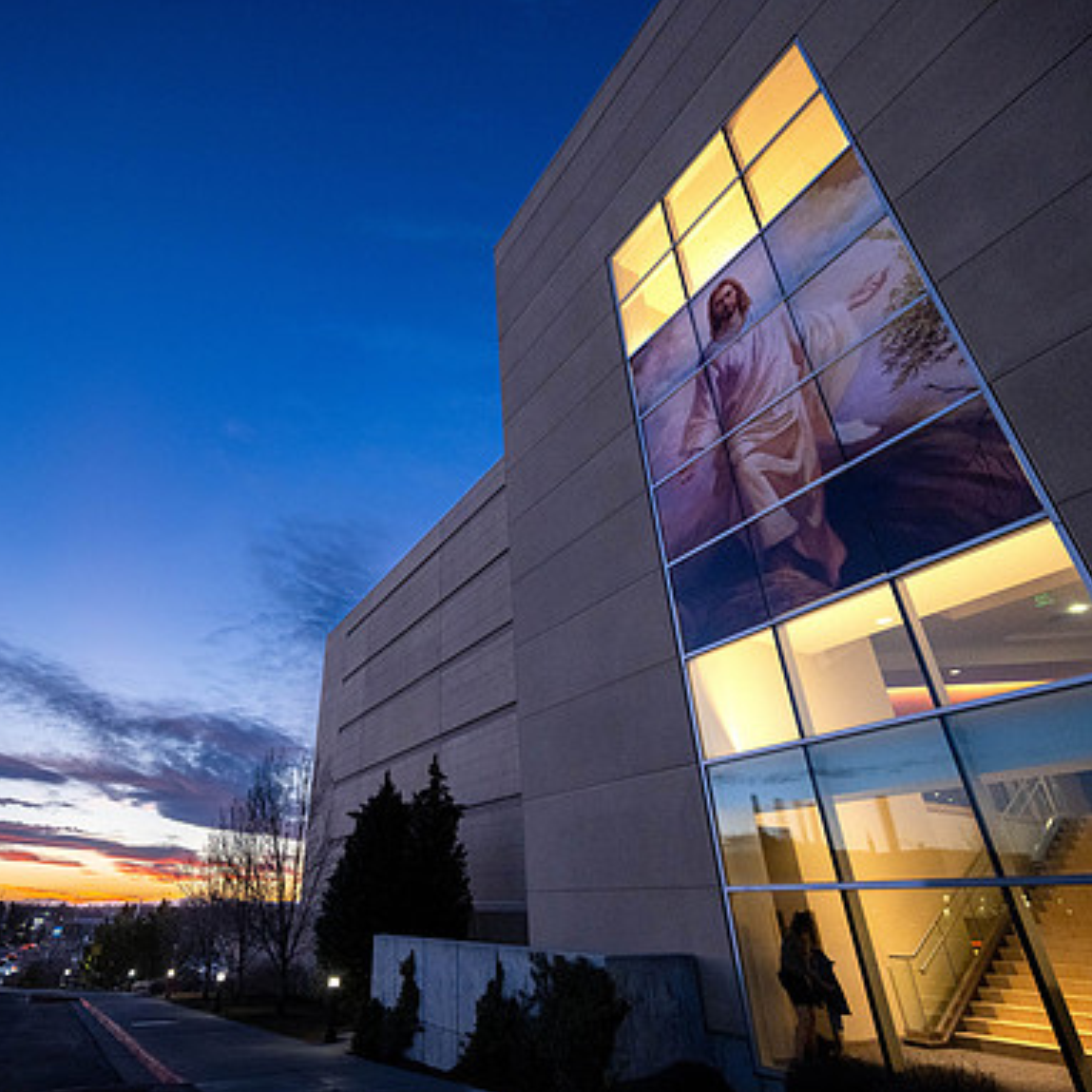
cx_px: 439
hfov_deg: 79.8
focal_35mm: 18
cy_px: 546
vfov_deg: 80.7
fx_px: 642
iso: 1600
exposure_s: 1/200
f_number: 4
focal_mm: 14
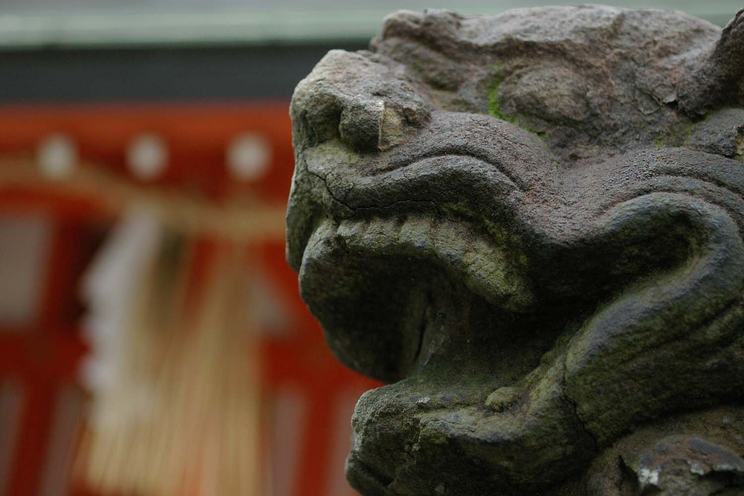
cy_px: 248
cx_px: 372
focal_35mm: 75
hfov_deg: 27.0
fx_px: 1550
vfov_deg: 18.2
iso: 800
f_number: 2.8
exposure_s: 1/750
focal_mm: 50
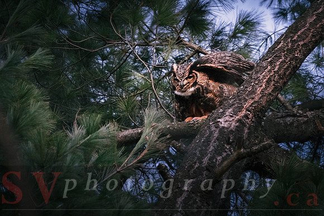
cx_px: 199
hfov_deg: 2.6
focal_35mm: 797
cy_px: 89
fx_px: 7171
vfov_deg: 1.7
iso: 3200
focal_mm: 380
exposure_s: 1/50
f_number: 5.6
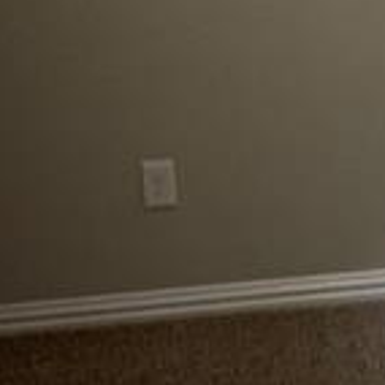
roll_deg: +2.1
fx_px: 1560
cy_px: 152
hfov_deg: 13.4
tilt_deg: -9.8
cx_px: 556
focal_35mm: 124
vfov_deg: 14.1
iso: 320
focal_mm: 4.25
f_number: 1.8
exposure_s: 1/60
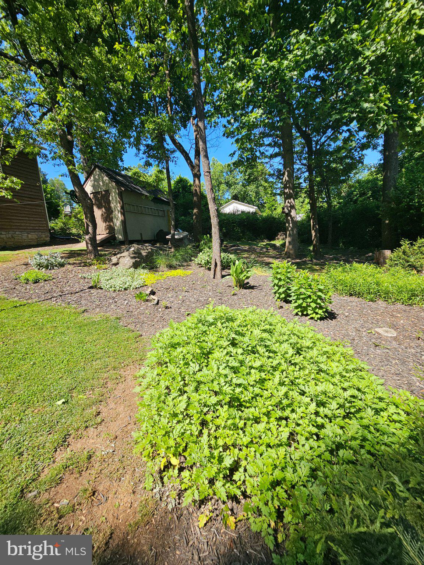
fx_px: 212
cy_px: 282
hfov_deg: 89.9
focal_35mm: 13
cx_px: 212
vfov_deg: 106.2
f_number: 2.2
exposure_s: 1/914
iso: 50
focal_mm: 2.2
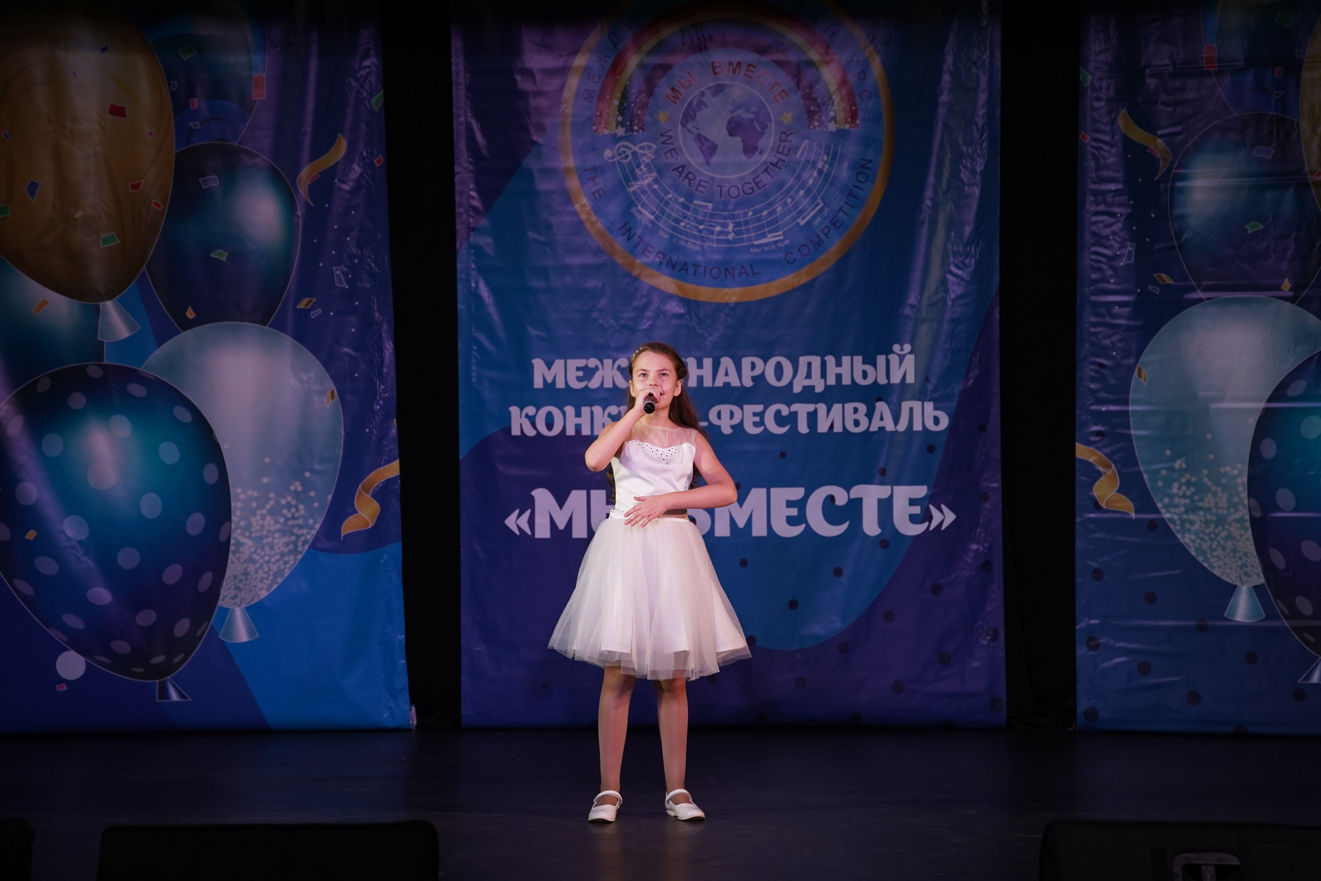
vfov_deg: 11.1
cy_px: 440
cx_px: 660
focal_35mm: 123
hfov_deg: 16.7
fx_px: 4513
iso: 1600
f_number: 4
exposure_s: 1/400
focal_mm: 123
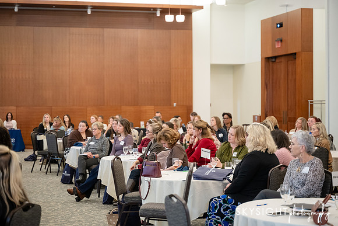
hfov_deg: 26.3
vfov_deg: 17.7
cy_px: 113
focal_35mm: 77
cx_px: 169
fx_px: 723
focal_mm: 75
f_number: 2.8
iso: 3200
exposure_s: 1/320
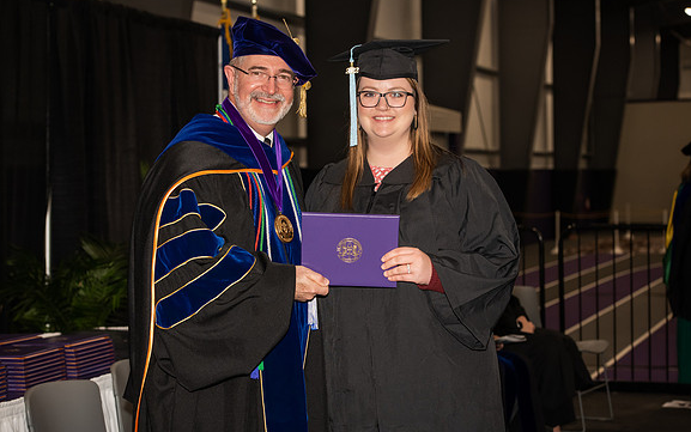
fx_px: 1582
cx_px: 345
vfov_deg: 15.6
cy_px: 214
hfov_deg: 24.6
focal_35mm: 84
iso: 1000
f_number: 5.6
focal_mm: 82
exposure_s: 1/200
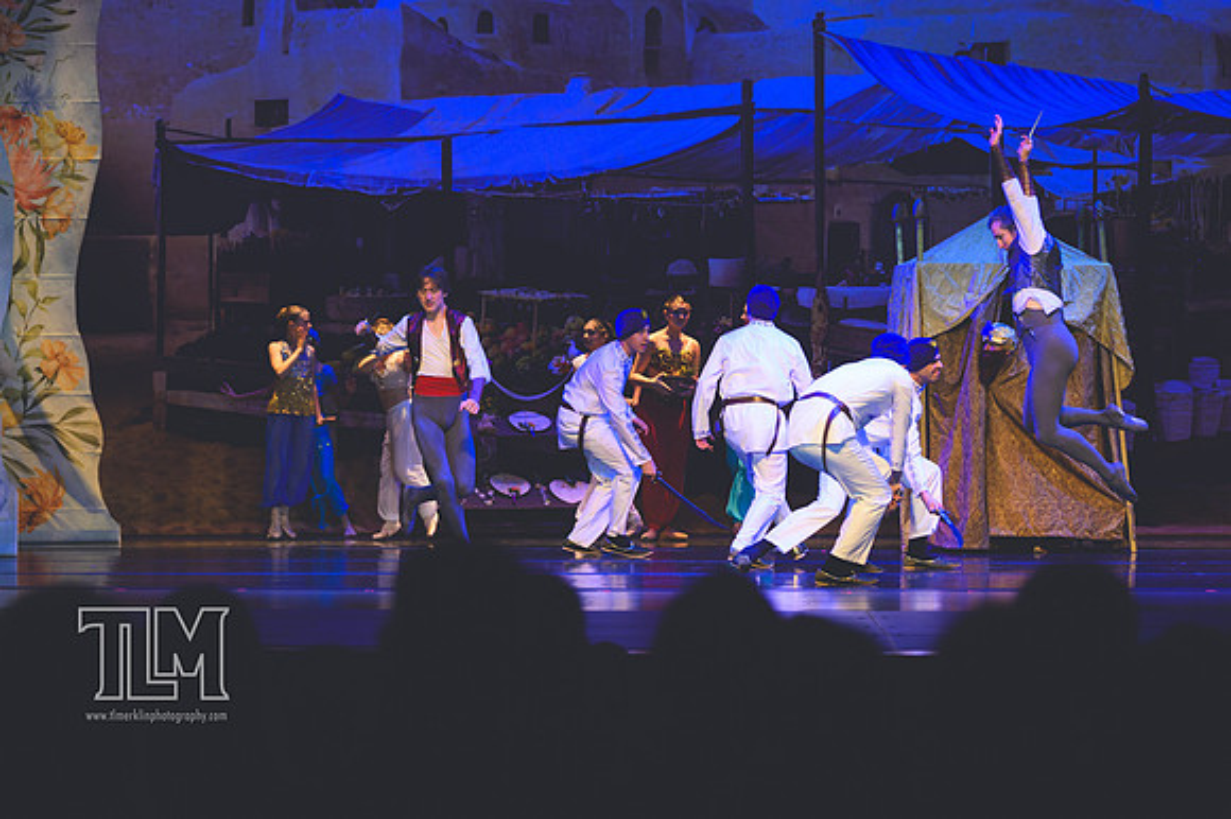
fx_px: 4853
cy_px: 410
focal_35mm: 142
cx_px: 616
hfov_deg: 14.5
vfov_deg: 9.7
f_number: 2.8
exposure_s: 1/500
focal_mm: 95
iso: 1800
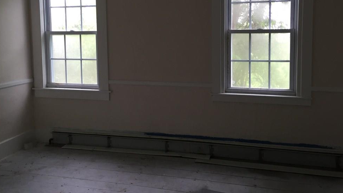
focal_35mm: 33
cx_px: 175
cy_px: 59
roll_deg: +0.4
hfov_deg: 59.5
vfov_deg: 35.2
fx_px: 300
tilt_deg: -5.2
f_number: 2.2
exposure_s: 1/30
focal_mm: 4.15
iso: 100
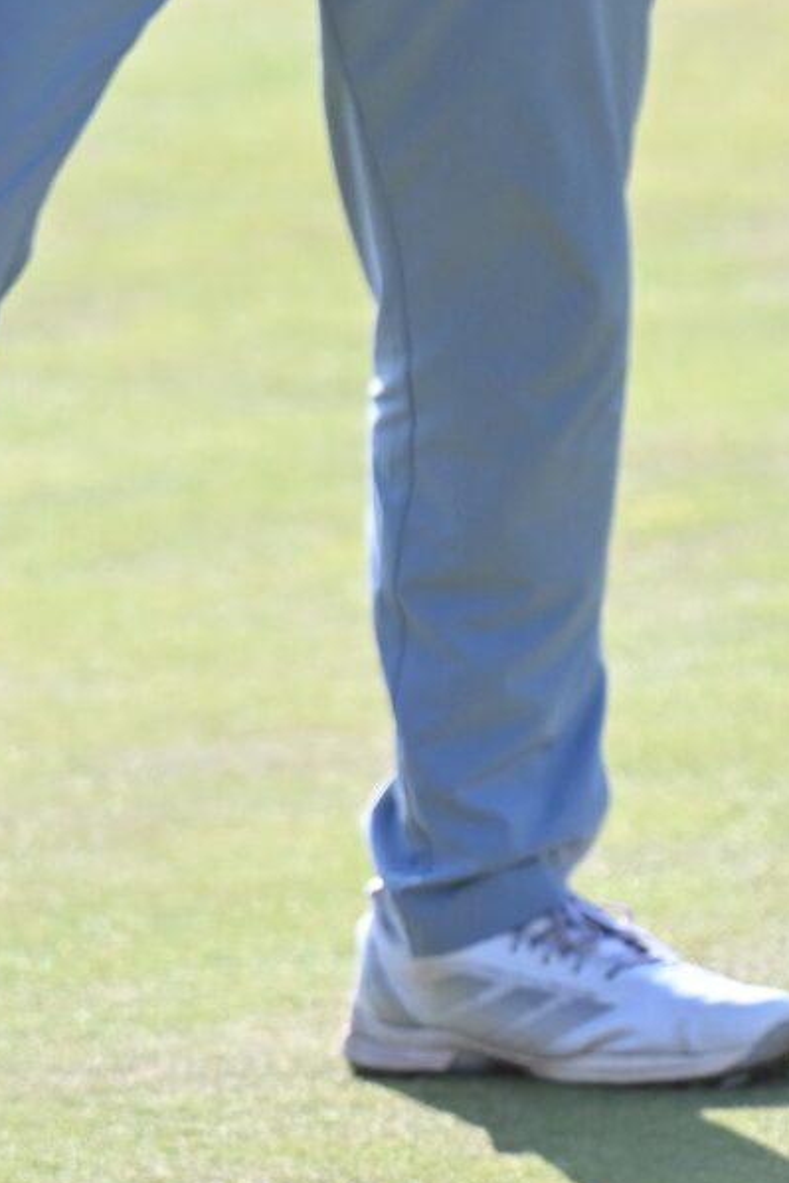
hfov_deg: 0.8
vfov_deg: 1.2
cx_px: 557
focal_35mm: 1713
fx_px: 56278
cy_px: -119
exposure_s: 1/4000
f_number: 3.5
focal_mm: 400
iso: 720
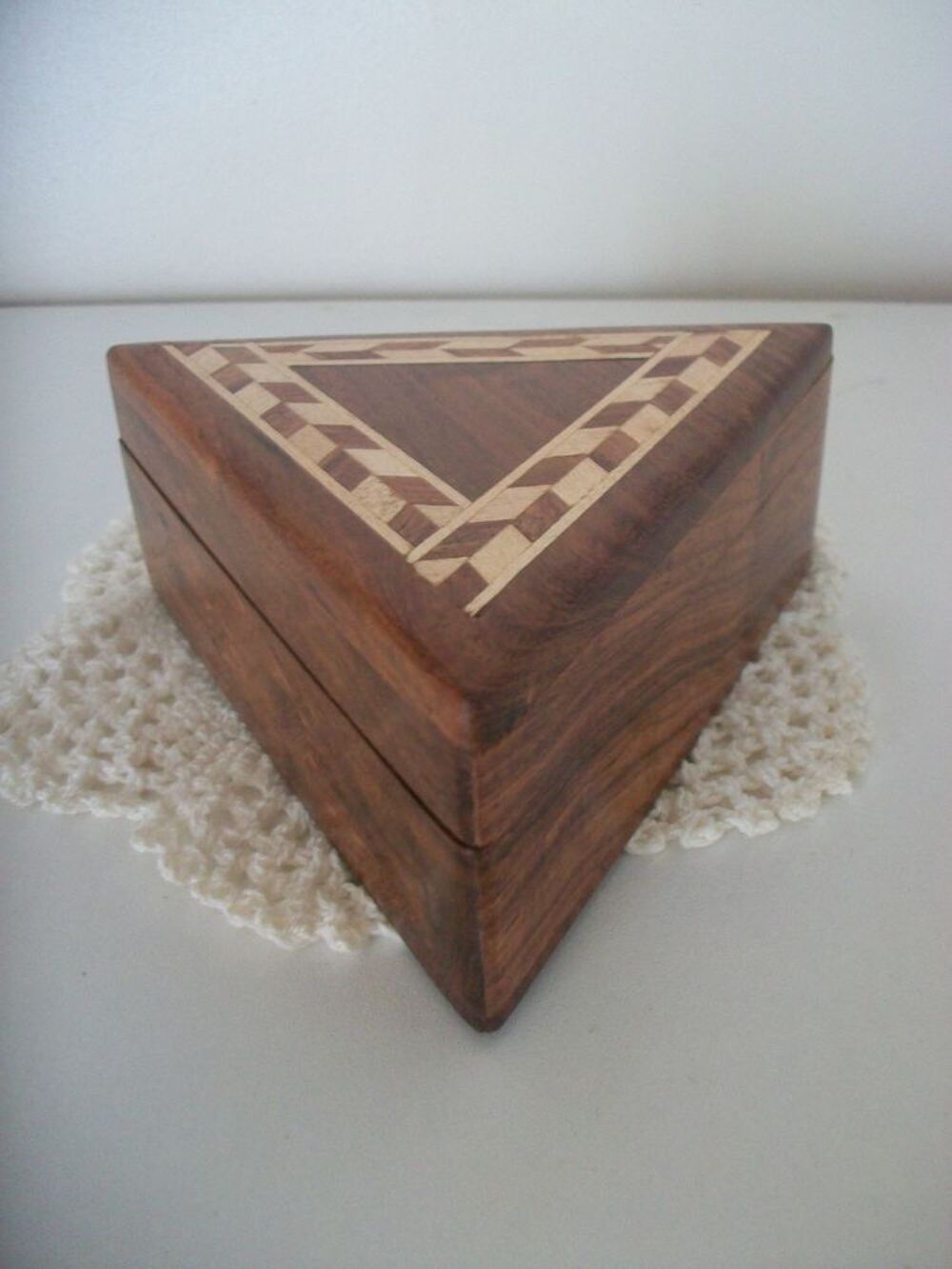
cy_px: 634
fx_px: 1247
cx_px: 476
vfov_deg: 54.0
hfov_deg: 41.8
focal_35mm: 34
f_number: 2.8
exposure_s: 1/8
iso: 160
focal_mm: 5.7
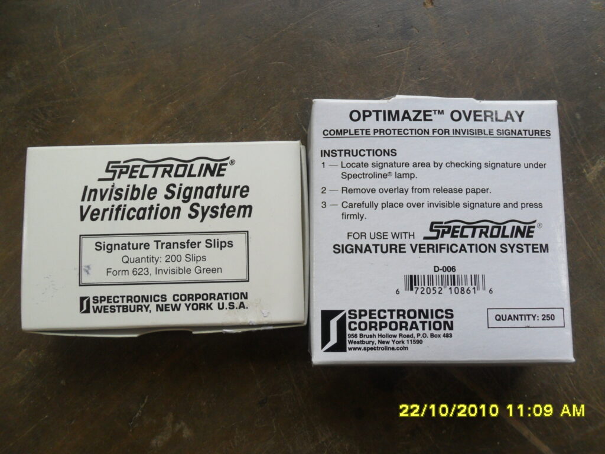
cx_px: 302
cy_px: 227
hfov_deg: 65.3
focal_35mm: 27
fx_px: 472
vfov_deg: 51.4
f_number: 3.5
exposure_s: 1/125
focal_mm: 4.9
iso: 100
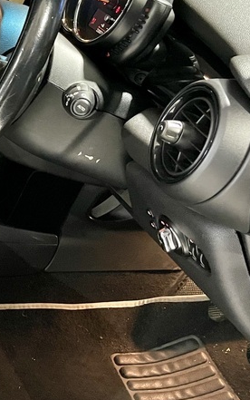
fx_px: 697
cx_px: -166
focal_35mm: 64
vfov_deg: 31.9
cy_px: 173
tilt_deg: -30.6
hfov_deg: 17.4
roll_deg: -1.6
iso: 800
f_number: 1.6
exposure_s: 1/25
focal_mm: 4.2
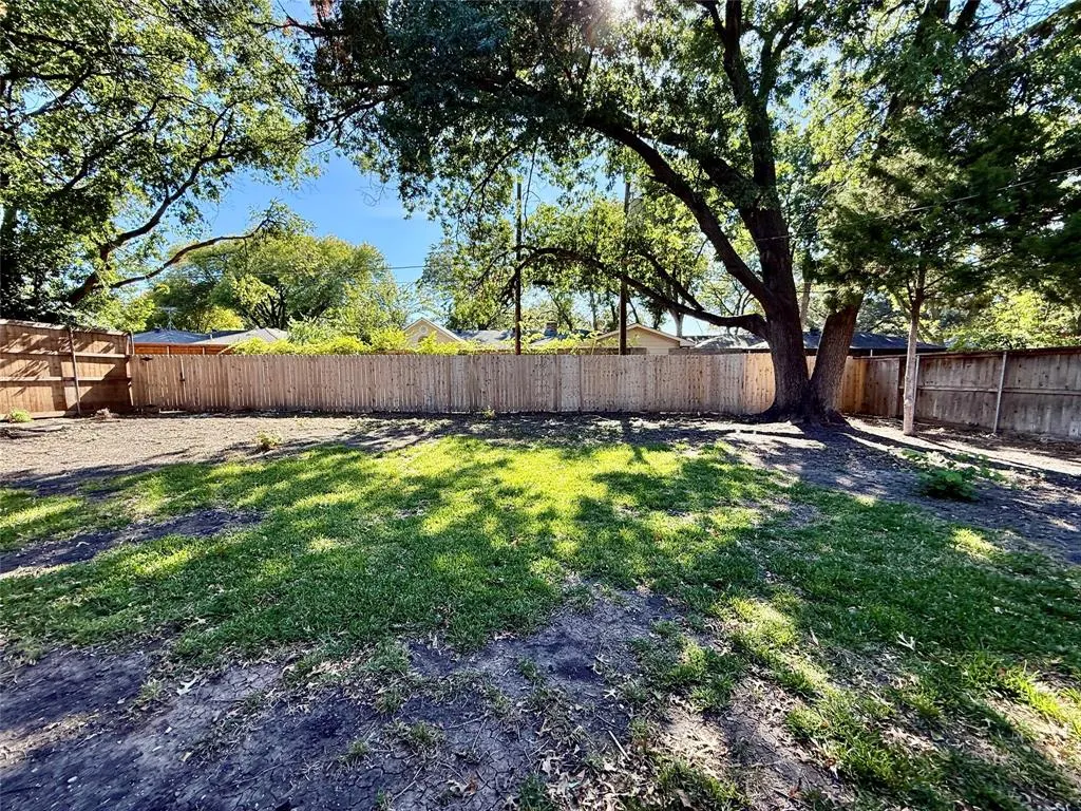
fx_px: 437
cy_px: 406
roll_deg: +1.1
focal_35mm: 14
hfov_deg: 102.1
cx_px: 540
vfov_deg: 85.7
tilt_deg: -3.2
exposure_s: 1/430
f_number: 2.2
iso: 64
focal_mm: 2.22
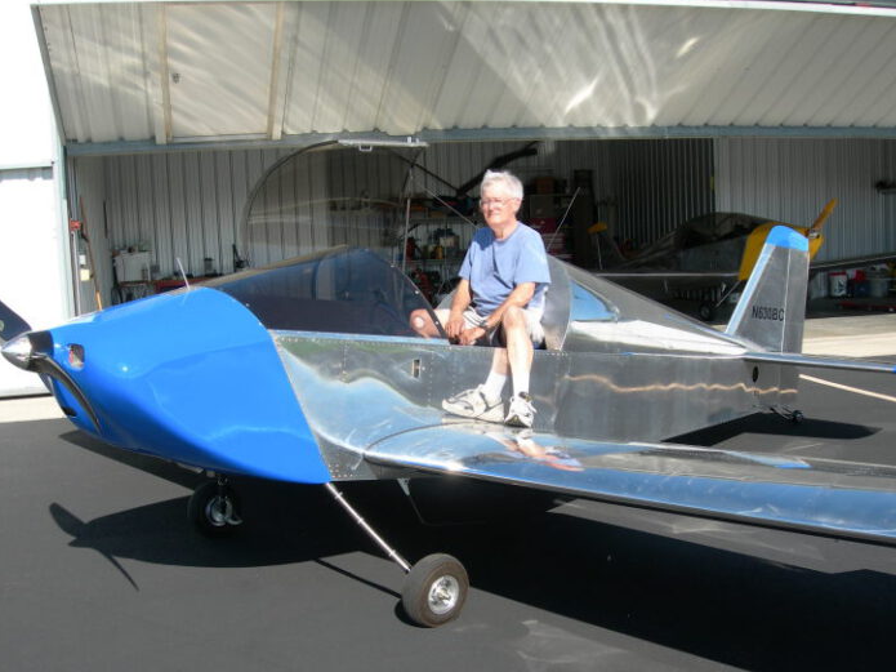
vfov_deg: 34.3
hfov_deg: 44.8
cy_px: 352
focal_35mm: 42
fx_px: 1087
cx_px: 442
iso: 50
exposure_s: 1/445
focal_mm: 7.8
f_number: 4.8
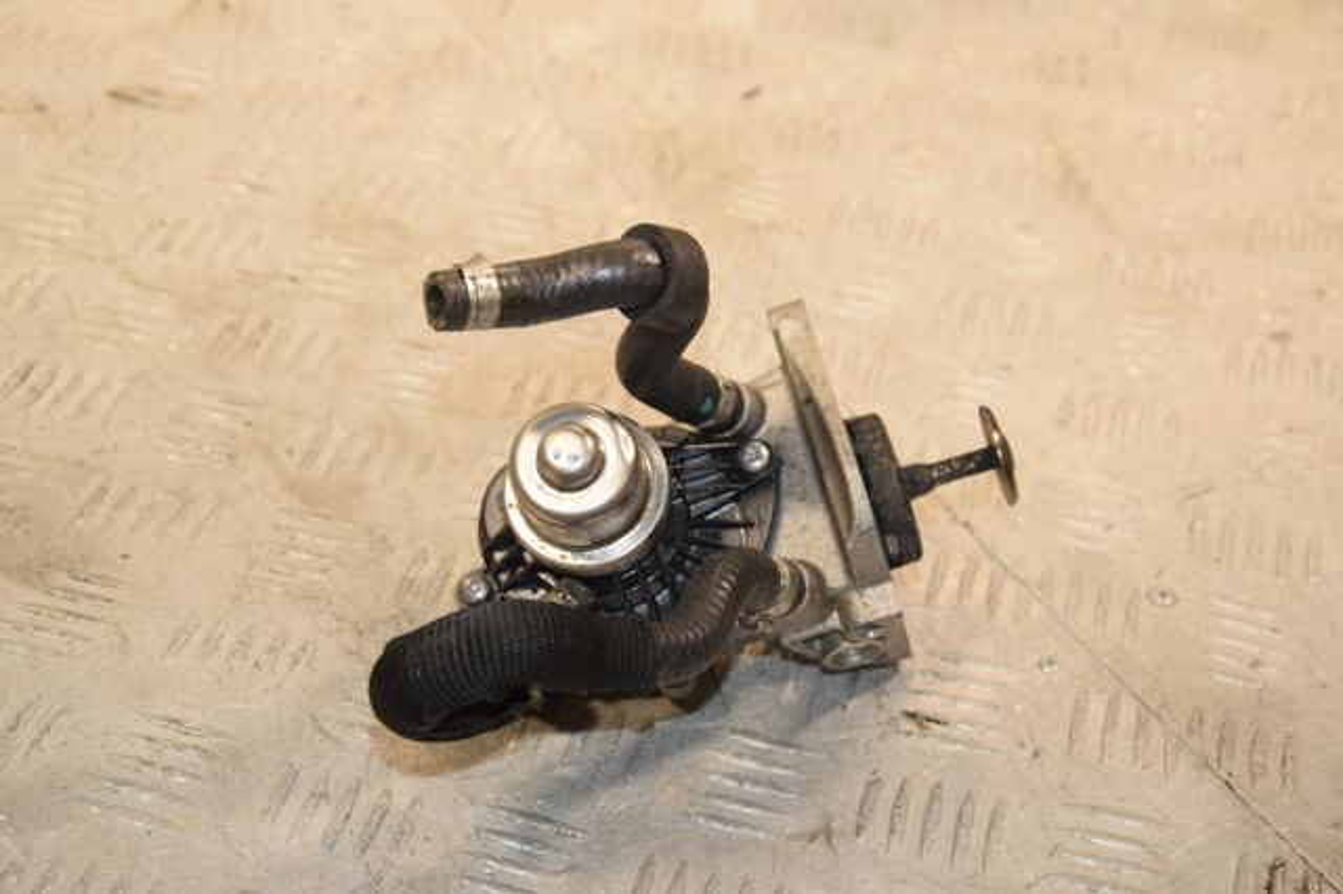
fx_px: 2684
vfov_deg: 18.9
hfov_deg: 28.1
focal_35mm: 72
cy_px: 447
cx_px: 672
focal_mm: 48
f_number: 7.1
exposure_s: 1/200
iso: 1600
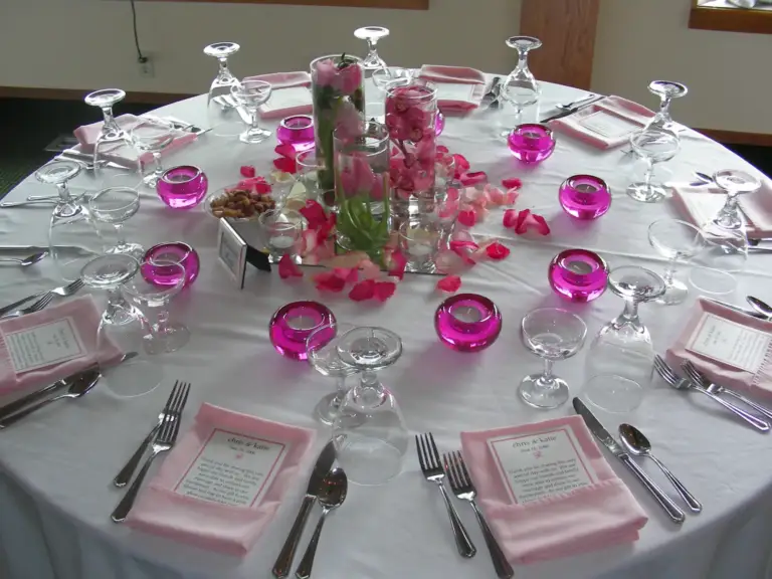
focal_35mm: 38
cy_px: 290
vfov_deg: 37.7
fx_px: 847
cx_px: 386
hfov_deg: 49.0
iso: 50
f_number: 3.5
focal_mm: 6.3
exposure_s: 1/30
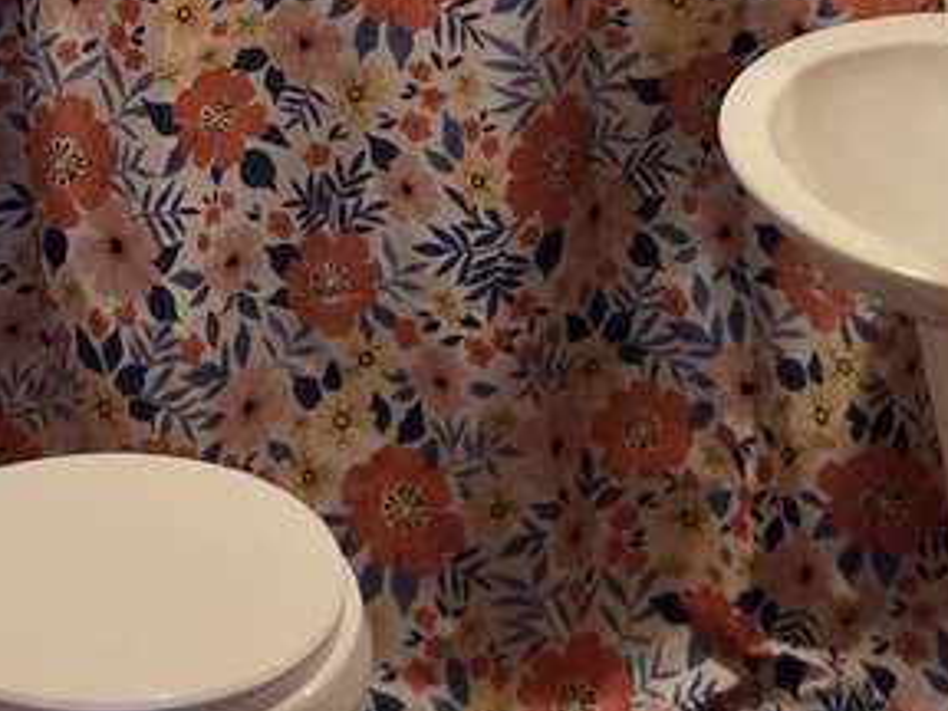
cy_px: -514
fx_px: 1780
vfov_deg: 18.4
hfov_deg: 29.7
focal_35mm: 65
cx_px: 359
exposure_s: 1/60
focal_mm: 2.2
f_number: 1.9
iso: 320
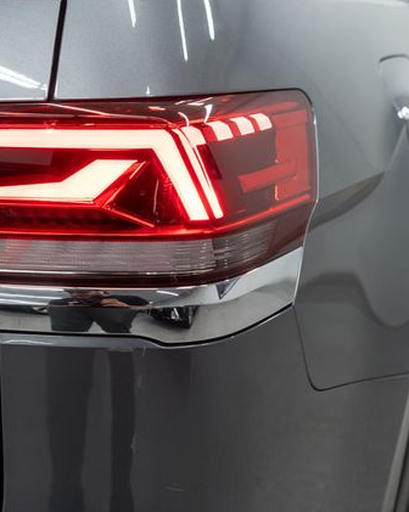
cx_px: 33
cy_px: 256
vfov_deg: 31.5
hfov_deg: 24.5
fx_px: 909
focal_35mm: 60
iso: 200
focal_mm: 28
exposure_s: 1/40
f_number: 3.2
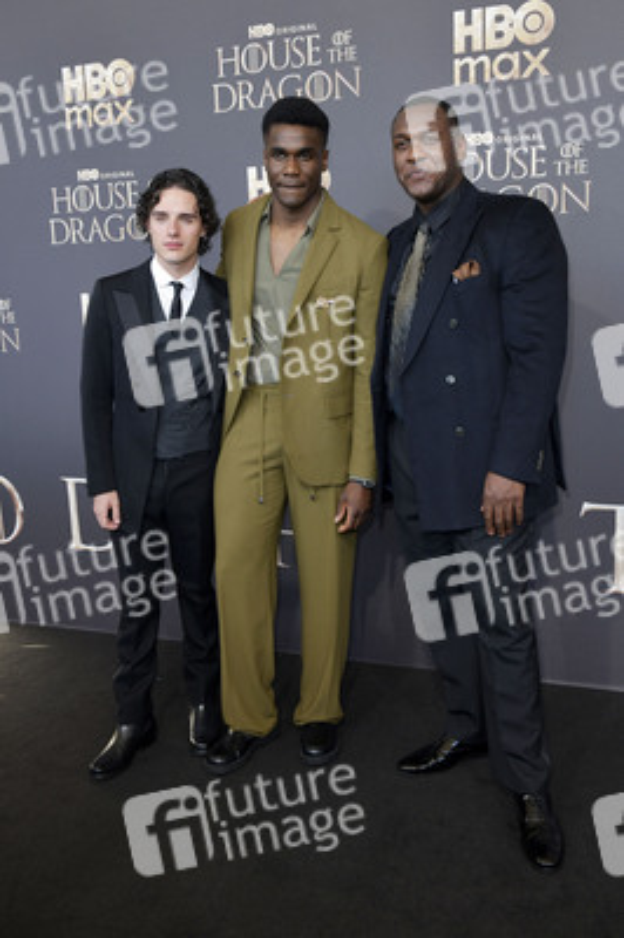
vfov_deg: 60.3
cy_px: 469
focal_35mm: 31
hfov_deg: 42.3
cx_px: 312
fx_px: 807
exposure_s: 1/200
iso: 400
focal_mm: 31
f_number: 6.3
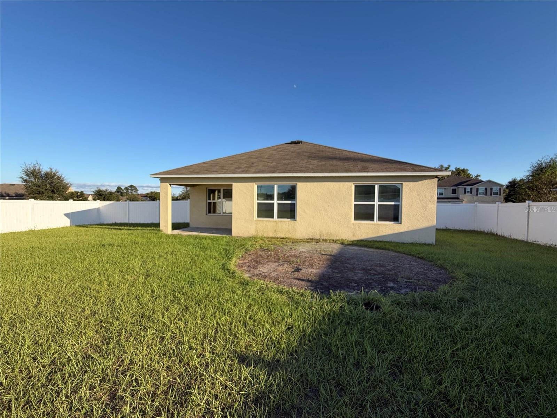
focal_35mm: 14
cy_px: 209
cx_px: 278
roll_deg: -1.3
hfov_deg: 102.1
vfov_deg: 85.7
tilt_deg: -2.1
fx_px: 225
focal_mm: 2.22
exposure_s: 1/468
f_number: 2.2
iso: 64
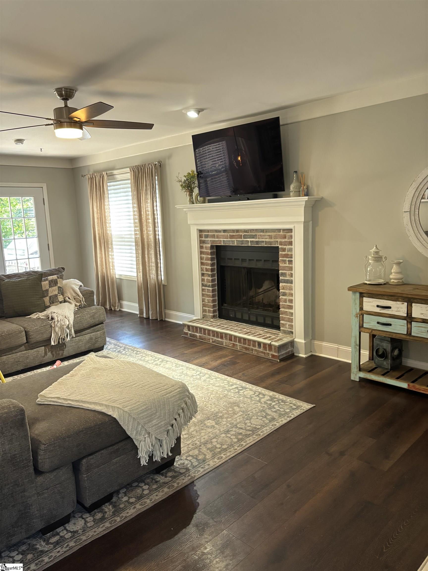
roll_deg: +1.7
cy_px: 286
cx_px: 214
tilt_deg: -10.3
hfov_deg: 53.1
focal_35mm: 26
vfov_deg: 67.3
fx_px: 429
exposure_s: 1/60
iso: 400
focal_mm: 5.96
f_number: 1.6
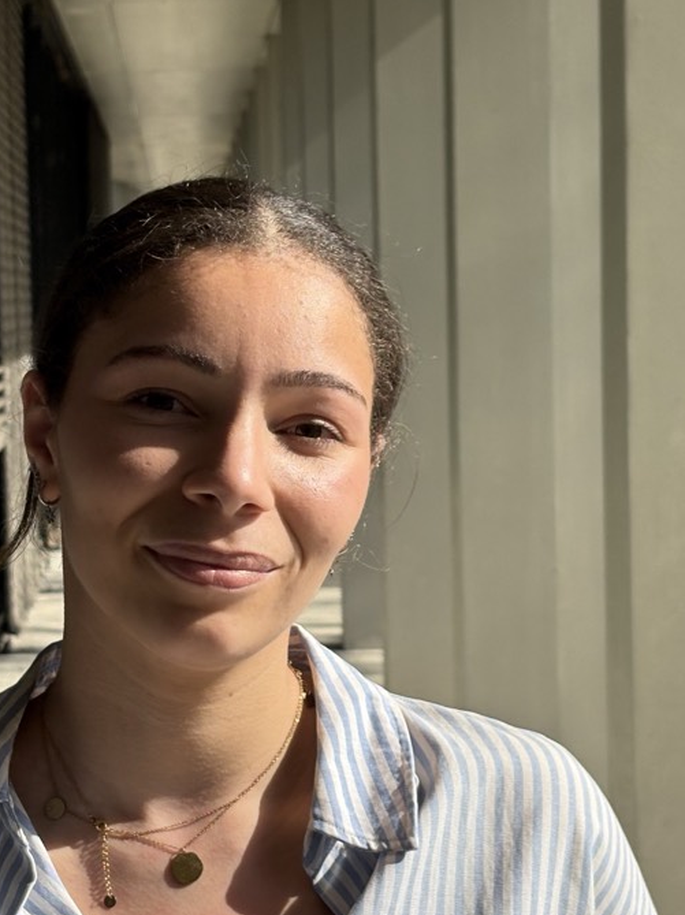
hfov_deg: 21.0
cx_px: 282
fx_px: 1849
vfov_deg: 27.8
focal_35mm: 70
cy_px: 501
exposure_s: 1/3125
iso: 50
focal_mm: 5.96
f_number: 1.6
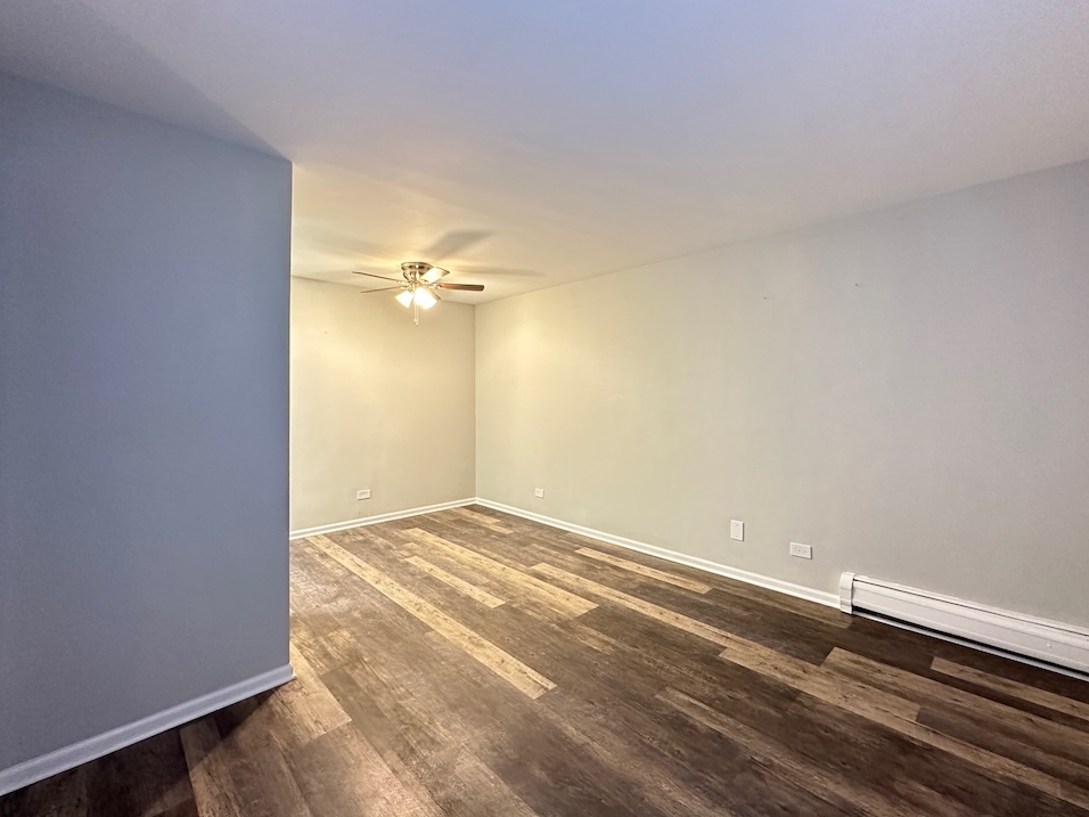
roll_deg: +0.3
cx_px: 572
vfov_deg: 81.7
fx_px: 472
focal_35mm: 15
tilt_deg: +0.8
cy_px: 391
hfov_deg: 98.1
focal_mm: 2.22
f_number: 2.2
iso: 1000
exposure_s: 1/60
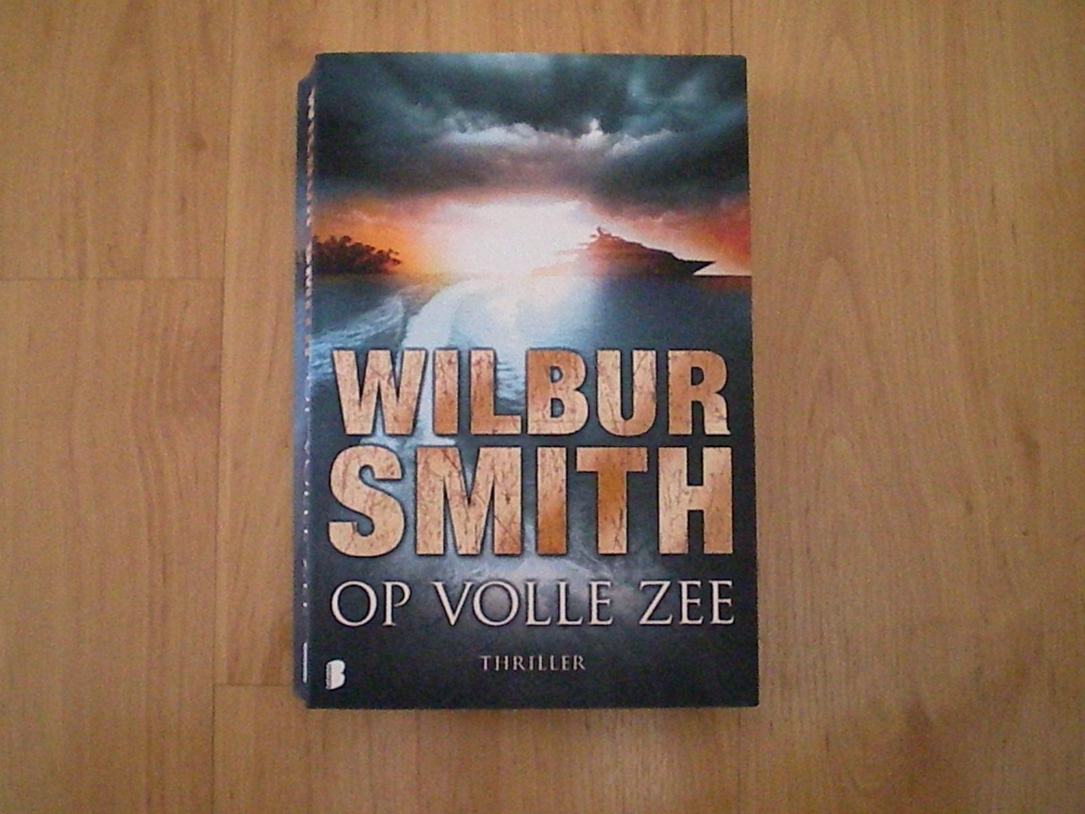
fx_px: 1191
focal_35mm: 38
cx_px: 542
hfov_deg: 49.0
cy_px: 407
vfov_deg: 37.7
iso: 1332
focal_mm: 6.3
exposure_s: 1/100
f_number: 3.1
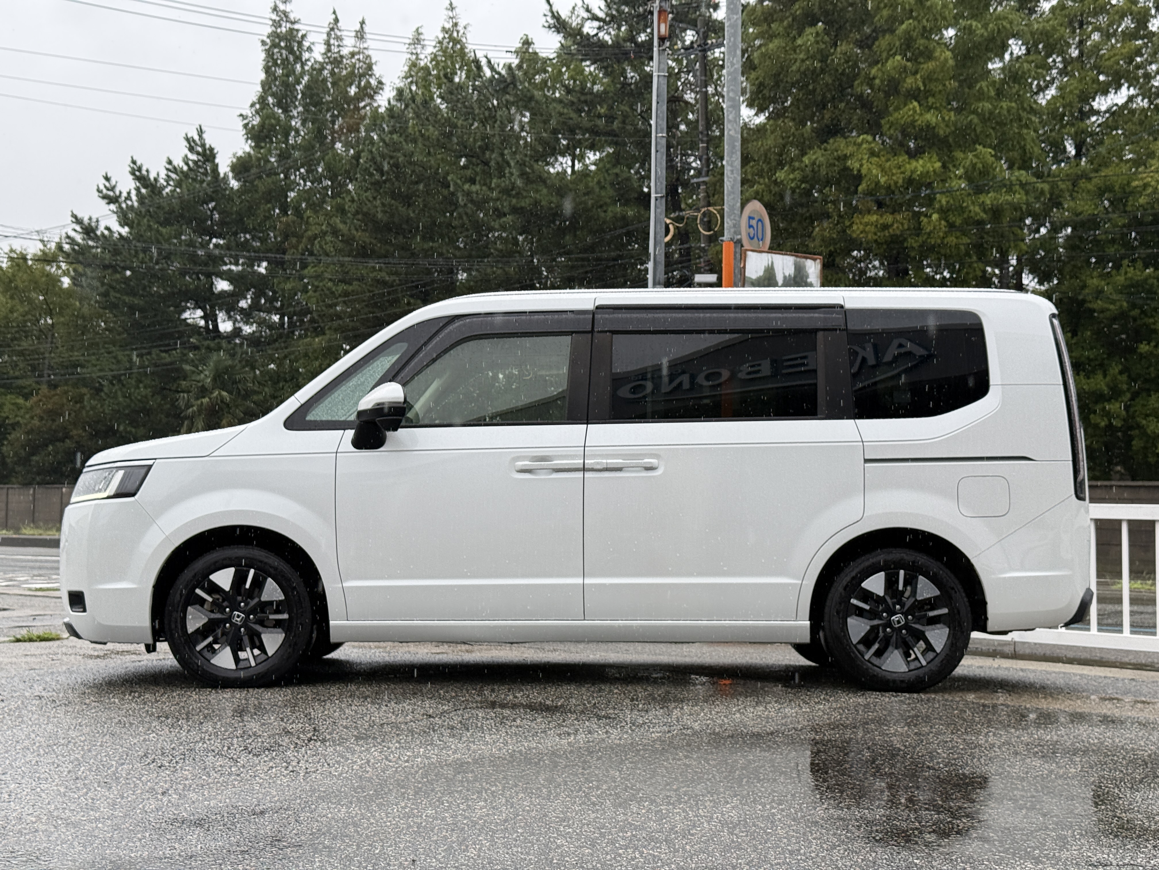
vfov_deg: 30.3
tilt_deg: +2.7
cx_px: 580
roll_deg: -0.5
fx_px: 1607
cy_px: 435
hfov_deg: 39.7
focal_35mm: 48
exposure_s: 1/846
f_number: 1.78
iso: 80
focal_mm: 6.76
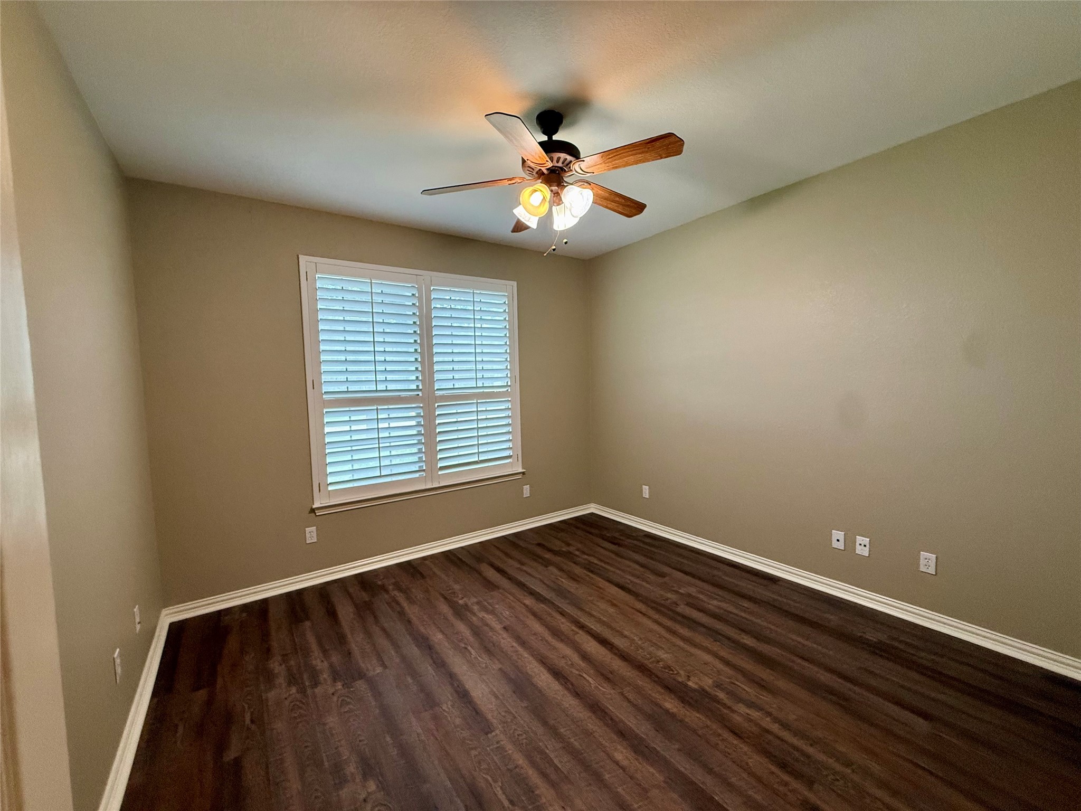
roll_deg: +1.0
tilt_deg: -2.5
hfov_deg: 102.1
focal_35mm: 14
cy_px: 406
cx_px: 540
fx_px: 437
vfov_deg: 85.7
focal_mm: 2.22
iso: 320
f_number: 2.2
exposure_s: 1/120
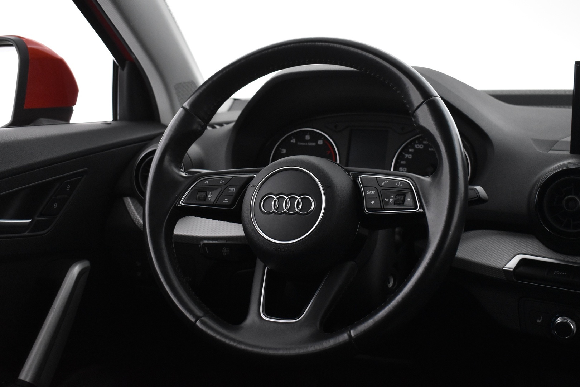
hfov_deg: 45.0
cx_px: 290
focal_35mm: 44
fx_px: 701
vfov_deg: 30.8
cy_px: 194
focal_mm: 29
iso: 3200
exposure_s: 1/40
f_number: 4.2
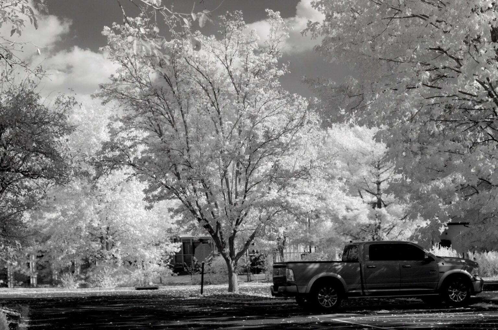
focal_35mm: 75
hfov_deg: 27.0
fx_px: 1035
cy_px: 165
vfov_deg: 18.1
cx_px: 249
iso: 800
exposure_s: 1/500
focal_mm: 50
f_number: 8
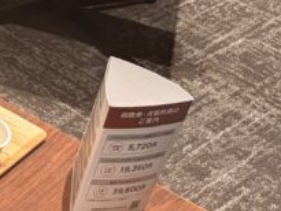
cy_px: -7
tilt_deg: -31.9
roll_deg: -3.1
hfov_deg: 12.4
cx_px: -359
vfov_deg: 11.3
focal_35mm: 130
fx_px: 1056
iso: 125
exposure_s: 1/50
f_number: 1.6
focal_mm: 5.96
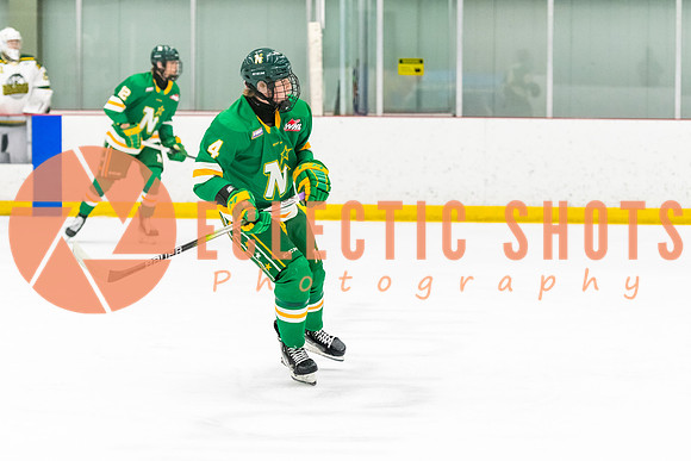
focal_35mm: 137
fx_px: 2633
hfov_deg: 14.9
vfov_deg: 10.0
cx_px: 317
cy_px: 230
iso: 3200
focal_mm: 102
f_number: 2.8
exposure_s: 1/800
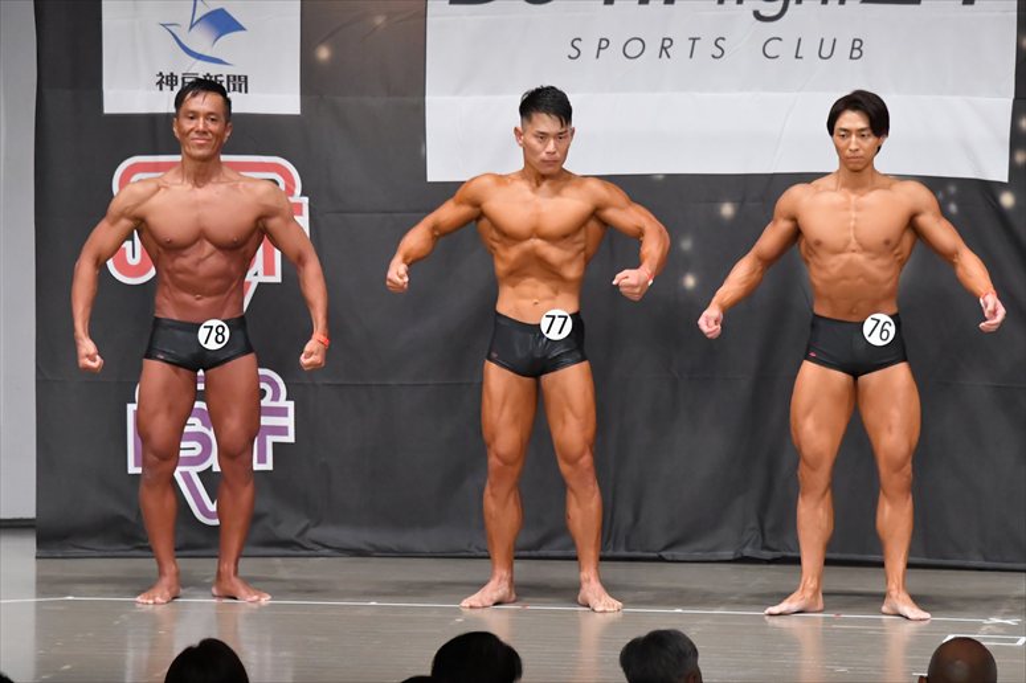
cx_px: 513
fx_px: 5754
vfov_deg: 6.8
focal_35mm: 202
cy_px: 342
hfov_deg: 10.2
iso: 6400
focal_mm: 135
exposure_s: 1/400
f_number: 5.6
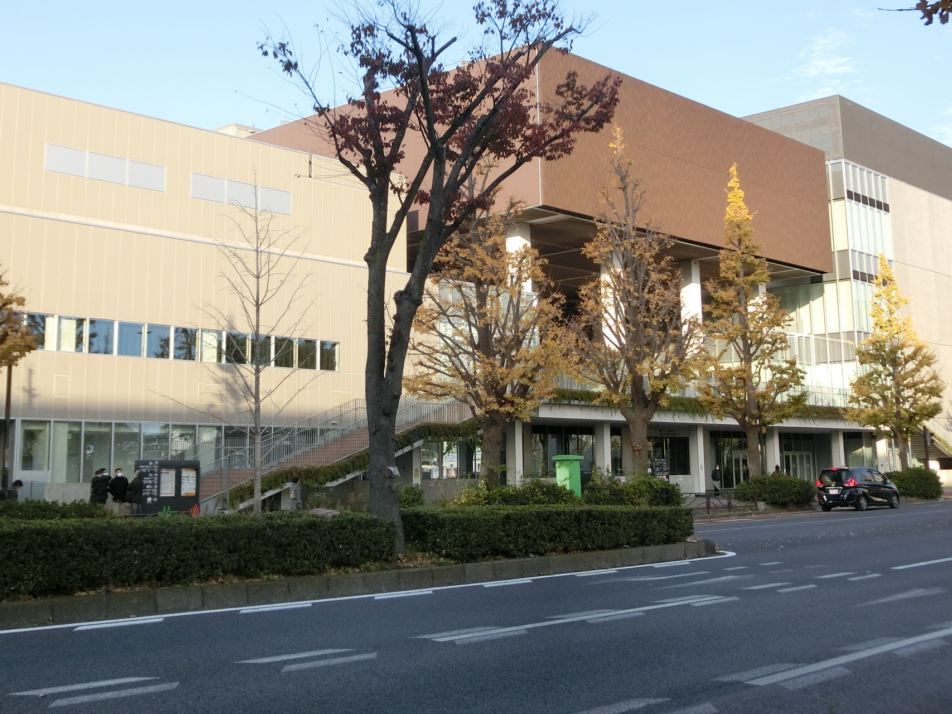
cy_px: 264
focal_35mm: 45
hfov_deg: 42.1
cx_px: 446
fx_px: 1237
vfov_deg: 32.0
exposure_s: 1/320
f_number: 3.5
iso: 80
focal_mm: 5.36
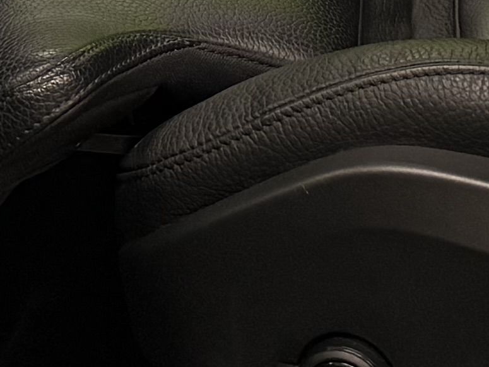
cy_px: -624
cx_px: 136
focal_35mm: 177
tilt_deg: -7.5
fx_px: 2500
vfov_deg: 7.6
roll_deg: +2.0
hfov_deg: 11.2
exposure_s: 1/100
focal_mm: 6.76
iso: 320
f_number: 1.78
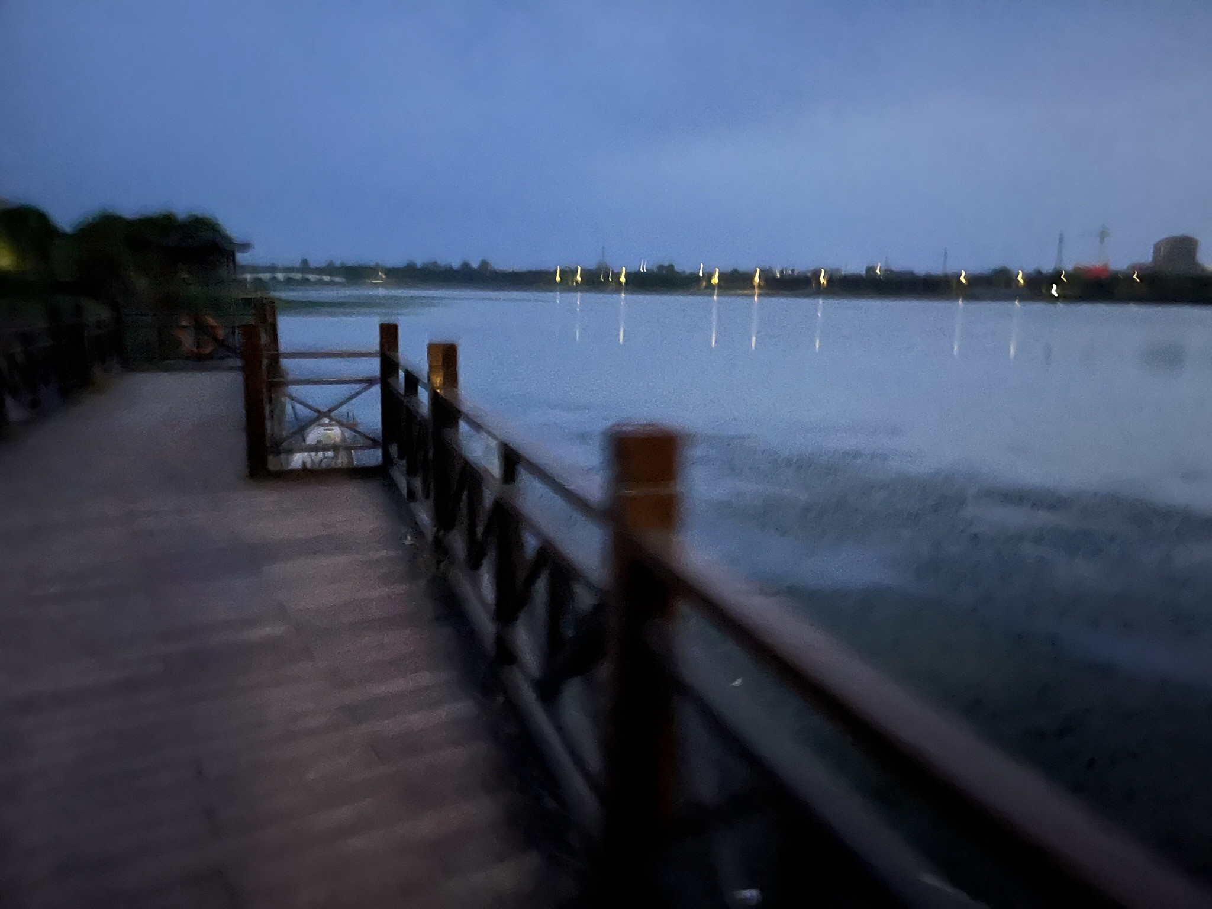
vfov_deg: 53.1
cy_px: 454
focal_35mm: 26
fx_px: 910
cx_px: 606
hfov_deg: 67.3
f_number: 1.6
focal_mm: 5.1
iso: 1250
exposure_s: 1/5
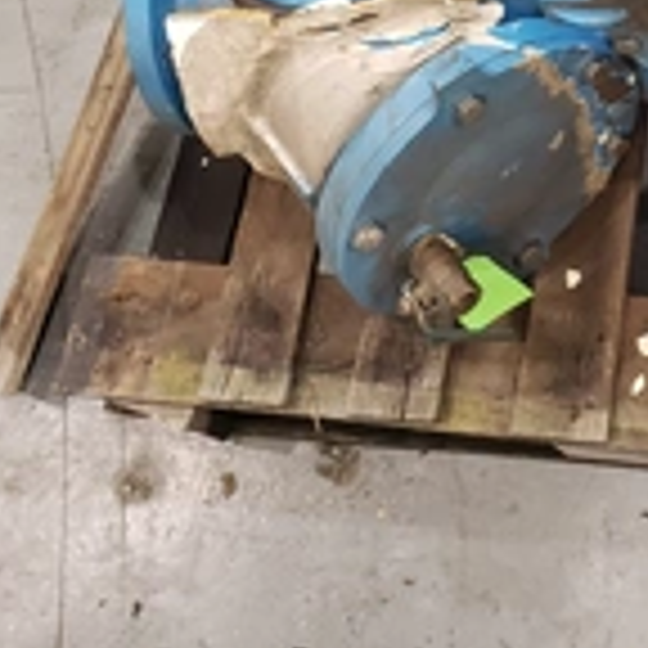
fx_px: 1355
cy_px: -9
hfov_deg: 25.1
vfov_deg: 25.5
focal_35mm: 64
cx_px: 702
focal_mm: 4.3
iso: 320
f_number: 2.4
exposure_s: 1/60
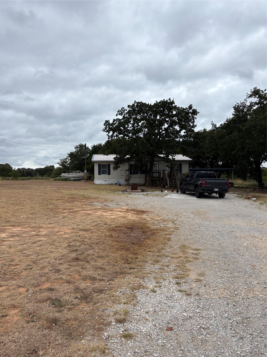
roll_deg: -0.7
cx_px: 134
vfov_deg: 67.3
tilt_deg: +0.2
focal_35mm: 26
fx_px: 267
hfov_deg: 53.1
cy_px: 178
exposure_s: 1/4329
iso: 50
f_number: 1.6
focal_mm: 5.96
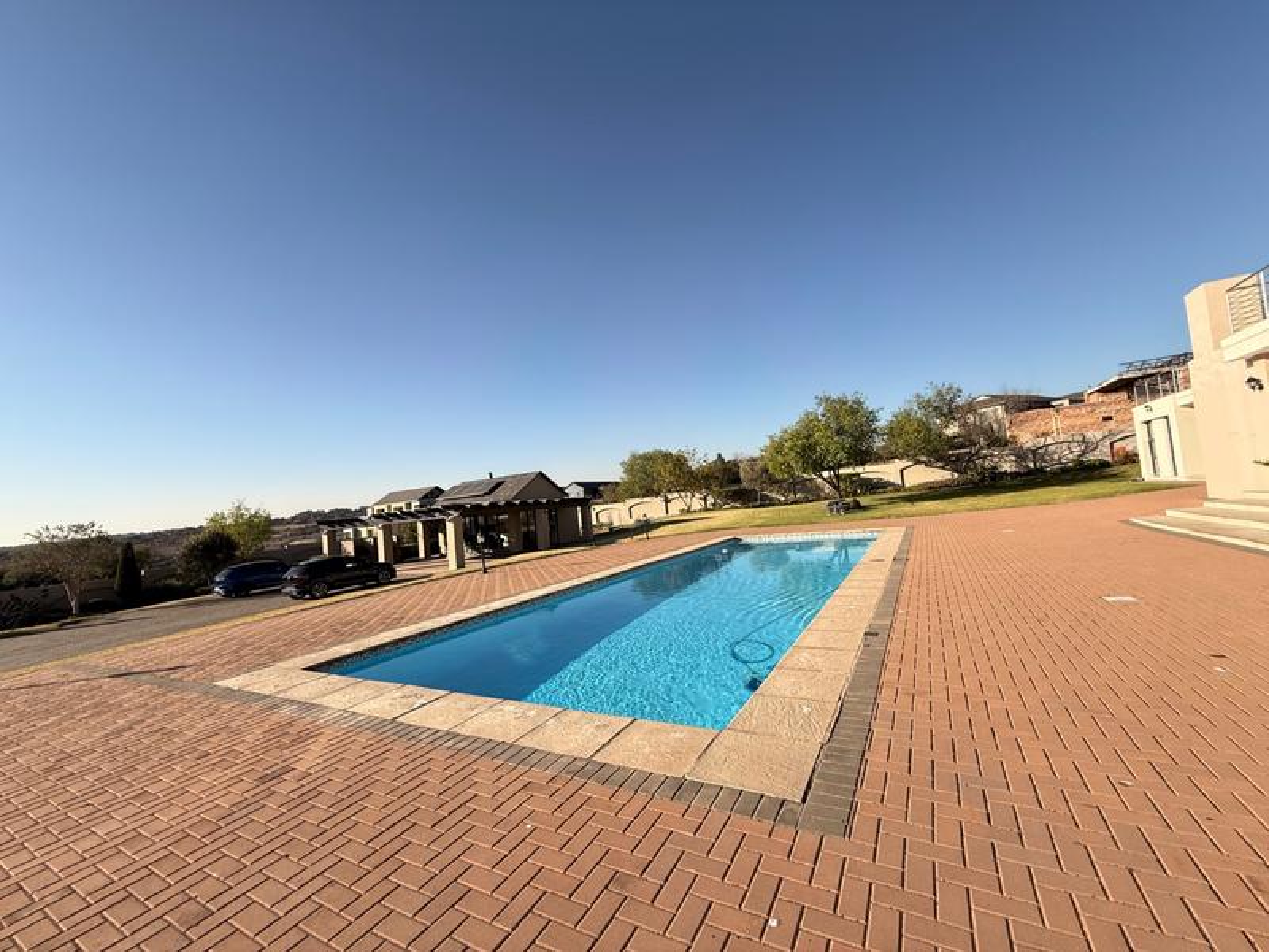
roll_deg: +5.6
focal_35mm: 14
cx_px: 634
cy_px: 476
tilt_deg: +2.6
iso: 50
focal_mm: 2.22
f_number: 2.2
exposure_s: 1/1235
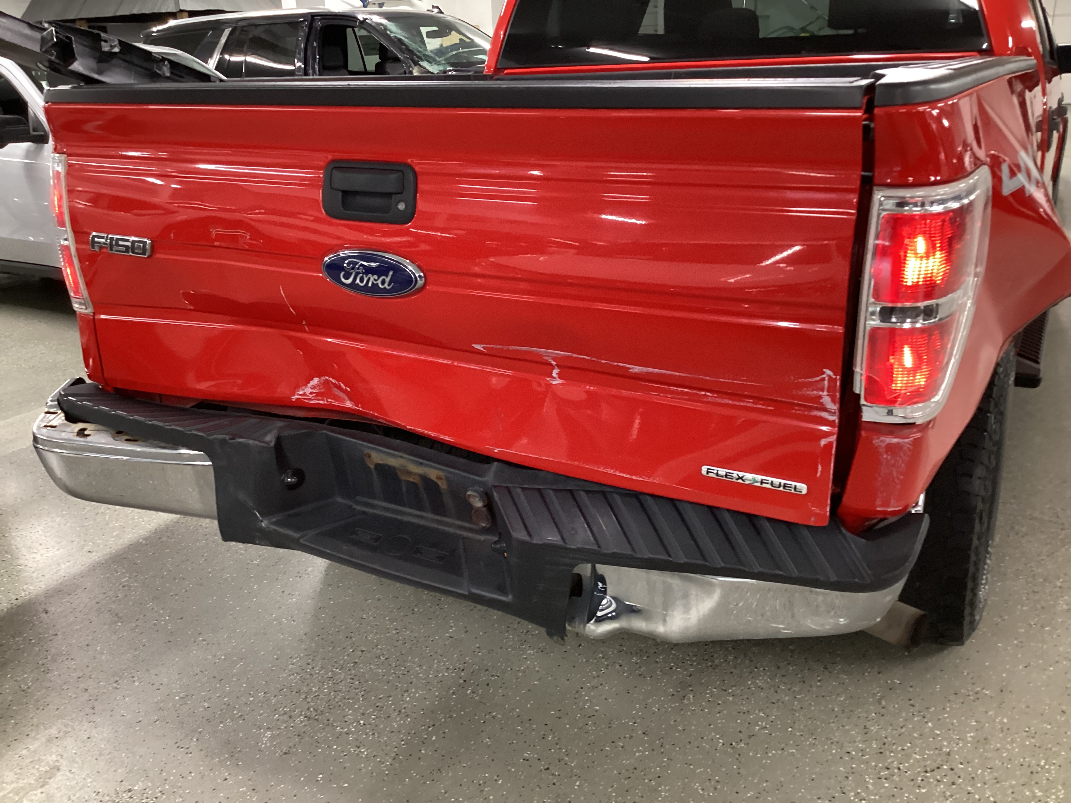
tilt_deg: -20.7
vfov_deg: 45.4
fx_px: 959
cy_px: 402
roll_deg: +2.7
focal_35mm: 31
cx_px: 536
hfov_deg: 58.4
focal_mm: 3.3
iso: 400
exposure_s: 1/30
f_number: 2.4
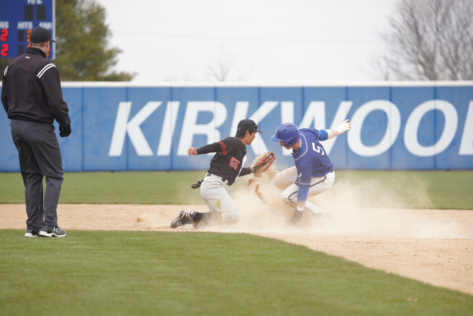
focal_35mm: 309
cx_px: 236
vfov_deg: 4.5
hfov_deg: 6.7
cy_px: 158
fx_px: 4063
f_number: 5.6
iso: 800
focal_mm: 309
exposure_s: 1/800
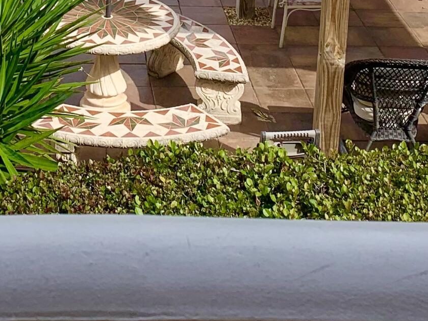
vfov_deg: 14.3
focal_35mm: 93
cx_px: 71
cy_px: -226
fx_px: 1150
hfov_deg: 20.8
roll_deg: -0.2
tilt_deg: -12.5
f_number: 1.8
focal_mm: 4.25
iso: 25
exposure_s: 1/2611
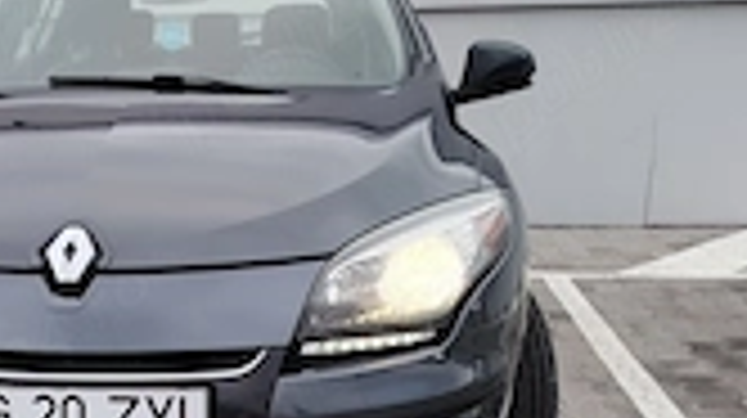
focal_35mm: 63
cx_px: 162
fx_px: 1247
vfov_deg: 18.4
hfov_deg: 32.5
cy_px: 449
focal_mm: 5.25
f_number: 1.75
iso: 157
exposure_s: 1/100
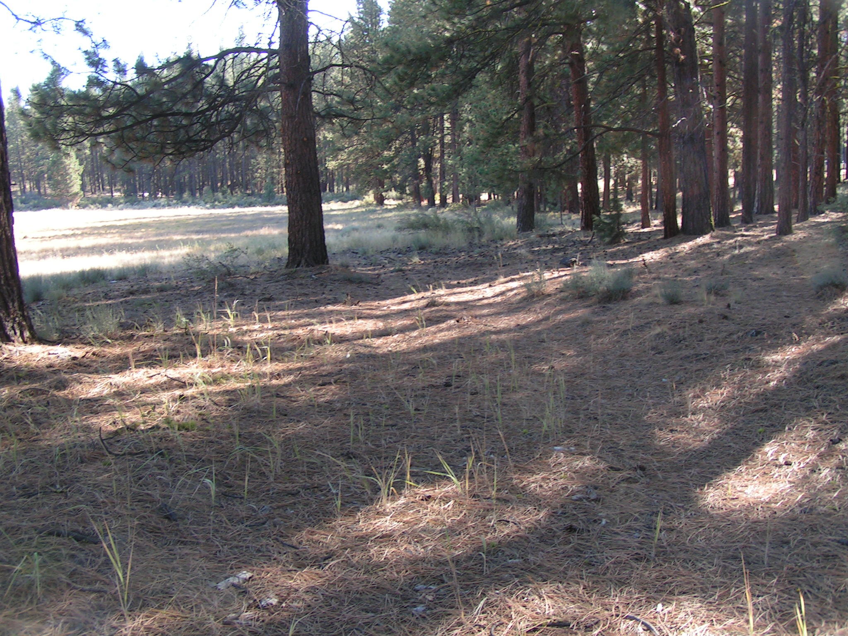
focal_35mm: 38
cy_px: 318
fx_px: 931
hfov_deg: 49.0
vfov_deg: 37.7
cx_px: 424
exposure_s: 1/60
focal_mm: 5.8
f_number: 4.5
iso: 50
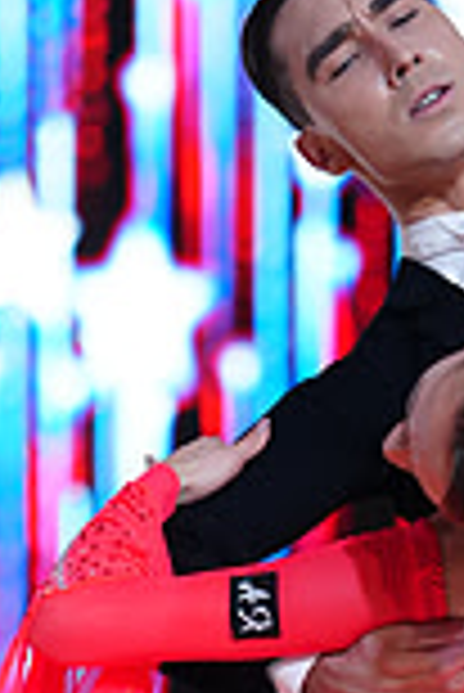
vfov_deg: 3.8
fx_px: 10454
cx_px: 534
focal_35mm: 542
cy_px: 999
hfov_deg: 2.5
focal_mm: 144
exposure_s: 1/500
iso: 640
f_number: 2.8
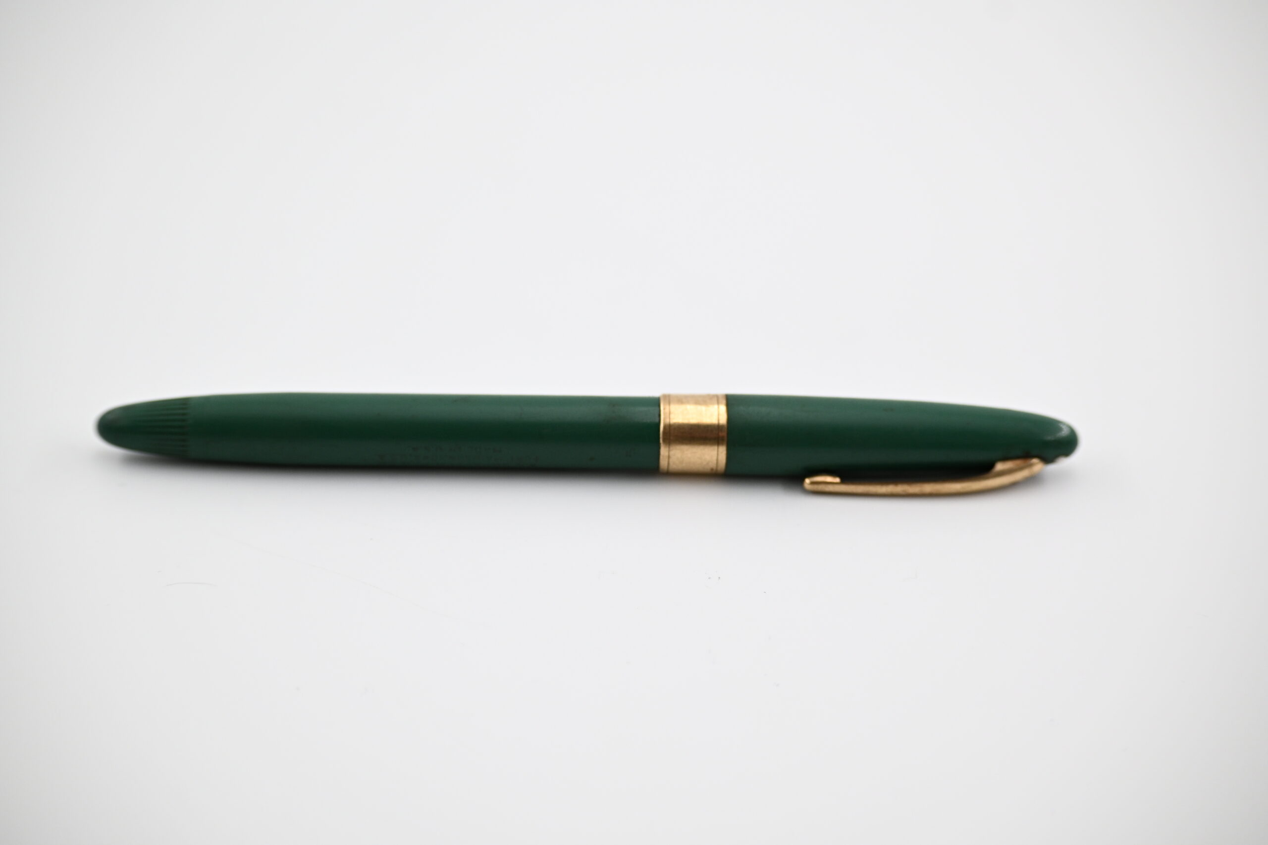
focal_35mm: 75
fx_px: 2642
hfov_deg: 27.0
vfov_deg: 18.2
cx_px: 634
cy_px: 422
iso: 400
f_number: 4.5
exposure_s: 1/500
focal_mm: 50
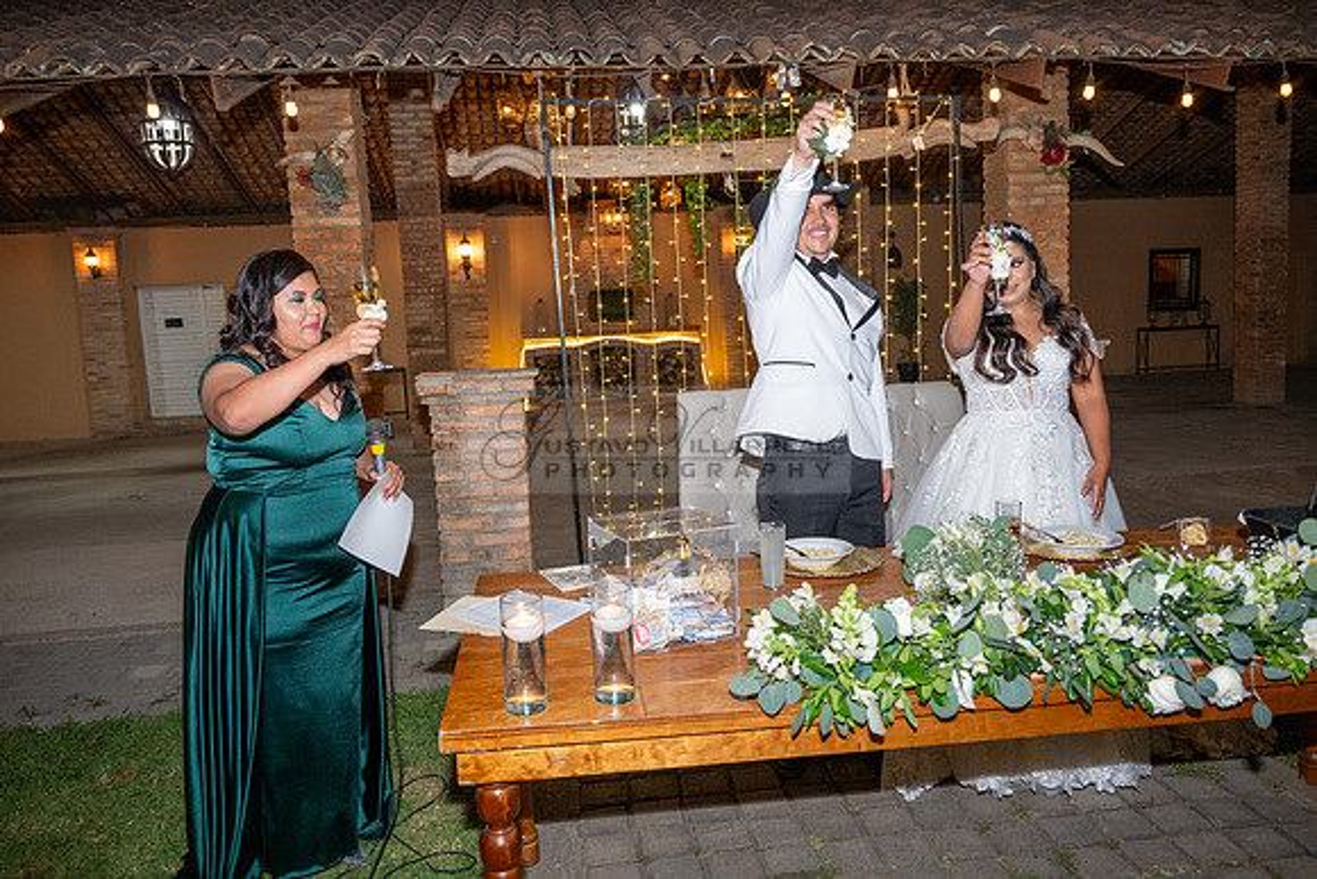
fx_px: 1025
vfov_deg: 46.4
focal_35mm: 28
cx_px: 658
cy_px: 440
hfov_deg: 65.5
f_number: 5
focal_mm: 28
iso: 2500
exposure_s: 1/200
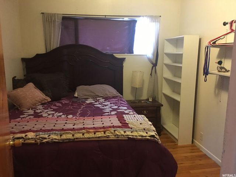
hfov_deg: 61.7
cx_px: 118
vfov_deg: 48.2
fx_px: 198
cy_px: 88
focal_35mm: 29
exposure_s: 1/4
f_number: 2.2
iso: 50
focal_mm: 4.15
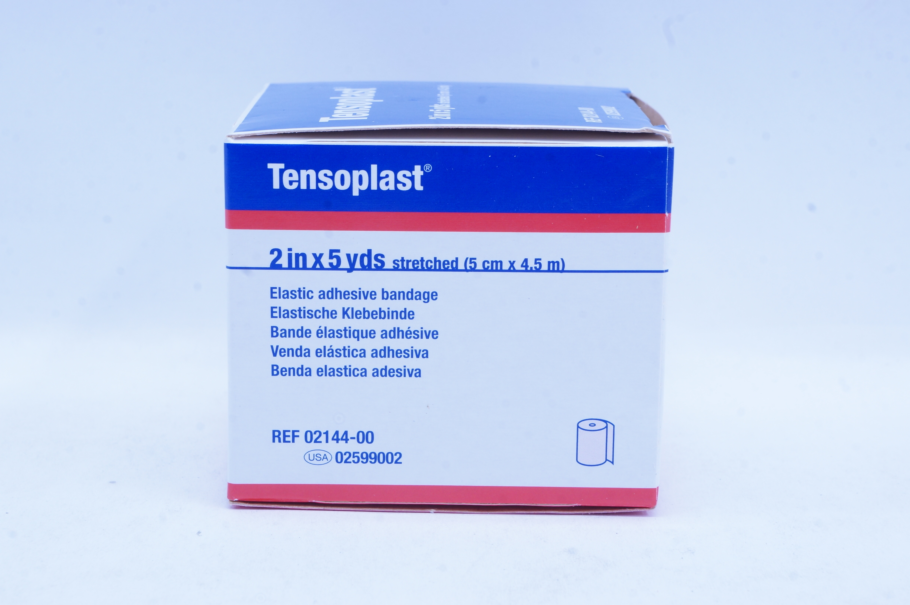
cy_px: 302
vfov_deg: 18.1
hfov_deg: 27.0
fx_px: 1894
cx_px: 455
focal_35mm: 75
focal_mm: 50
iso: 400
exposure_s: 1/10
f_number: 16
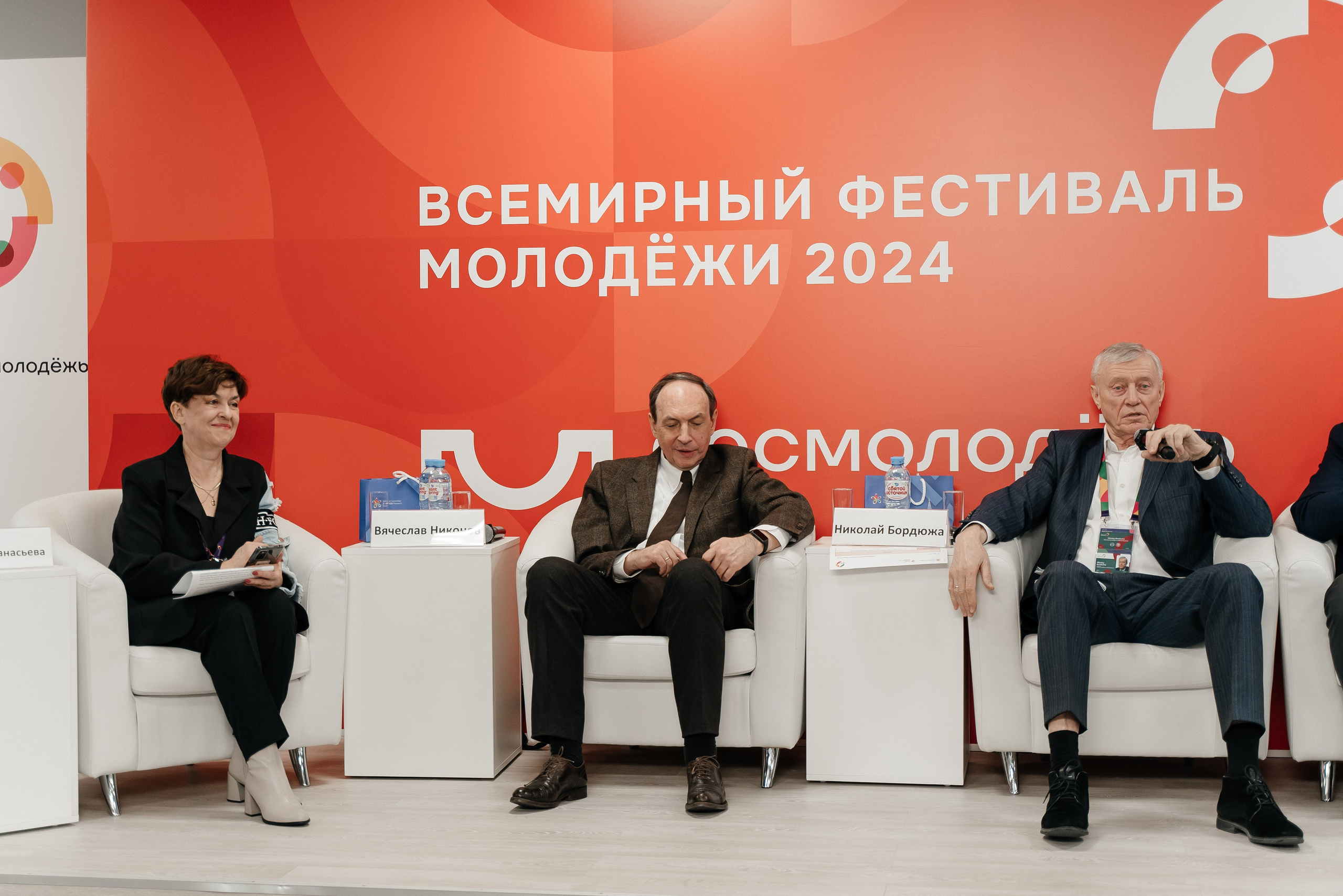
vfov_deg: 25.2
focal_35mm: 54
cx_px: 672
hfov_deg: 37.1
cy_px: 448
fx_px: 1999
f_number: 2.8
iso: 1000
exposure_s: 1/125
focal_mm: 53
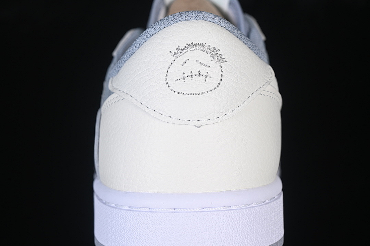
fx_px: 771
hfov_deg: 27.0
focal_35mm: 75
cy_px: 123
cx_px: 185
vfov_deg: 18.2
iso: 160
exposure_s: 1/80
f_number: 7.1
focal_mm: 50
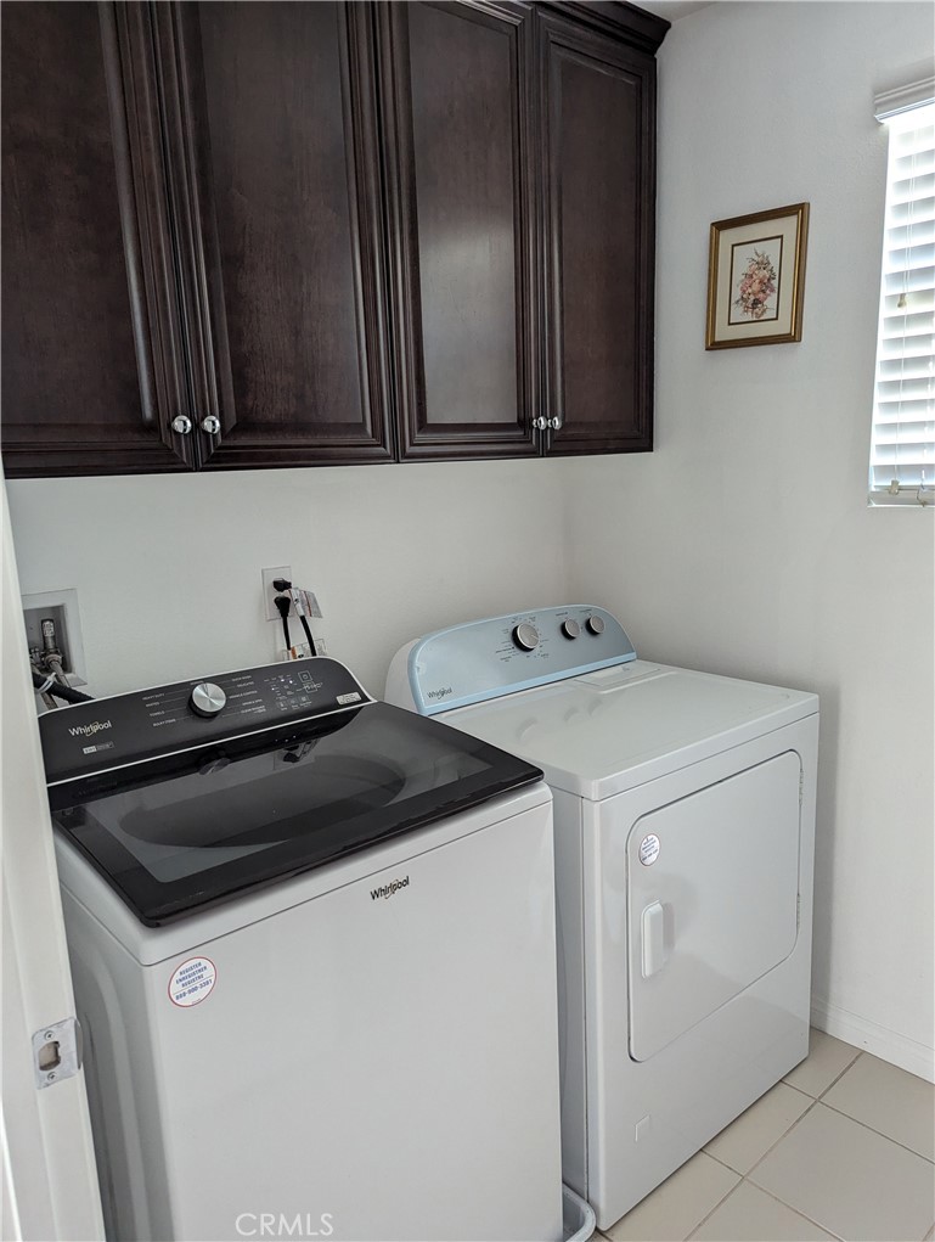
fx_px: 862
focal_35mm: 24
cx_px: 468
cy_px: 621
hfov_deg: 56.9
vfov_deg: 71.5
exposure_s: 1/22.4
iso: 552
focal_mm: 6.81
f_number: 1.85
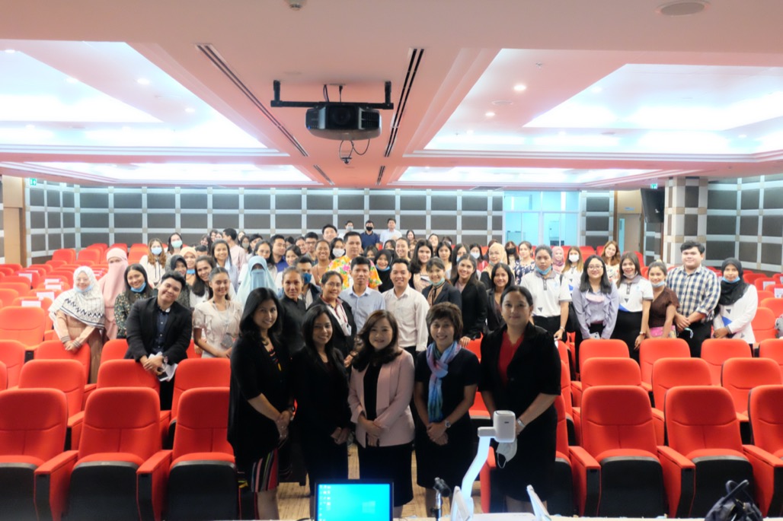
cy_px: 260
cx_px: 392
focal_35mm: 30
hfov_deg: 61.9
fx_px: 652
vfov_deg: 43.6
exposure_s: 1/90
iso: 6400
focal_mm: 20.1
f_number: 3.8
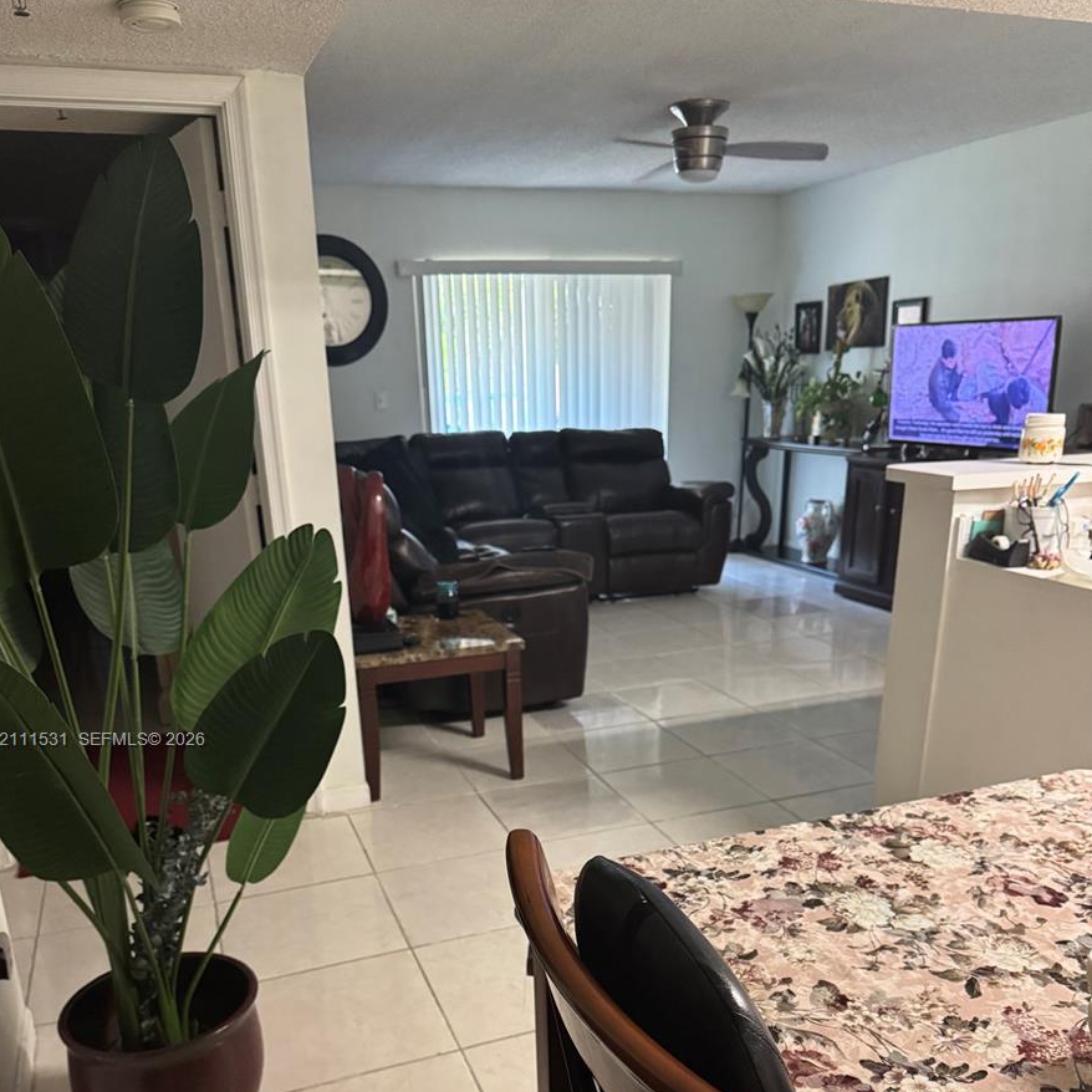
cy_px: 741
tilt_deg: -20.3
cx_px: 535
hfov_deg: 55.6
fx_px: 1035
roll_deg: +1.8
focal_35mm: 29
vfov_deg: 54.3
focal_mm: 6.76
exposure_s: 1/60
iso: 640
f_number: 1.78
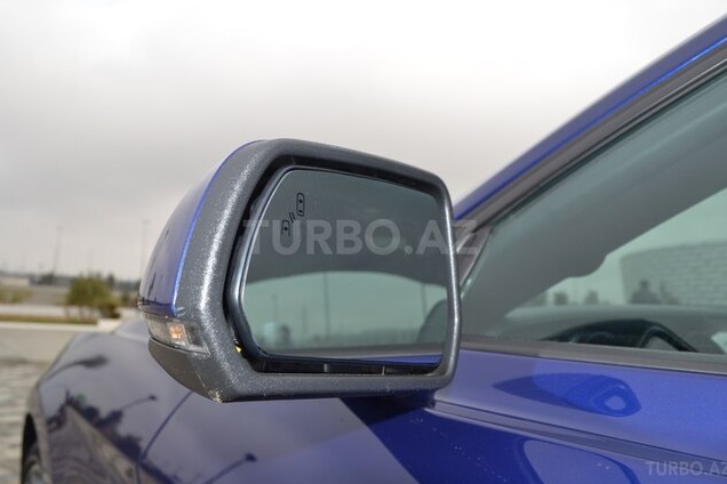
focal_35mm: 28
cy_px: 237
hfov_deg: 65.5
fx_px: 565
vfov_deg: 46.4
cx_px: 360
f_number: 7.1
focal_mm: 18
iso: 100
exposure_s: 1/200
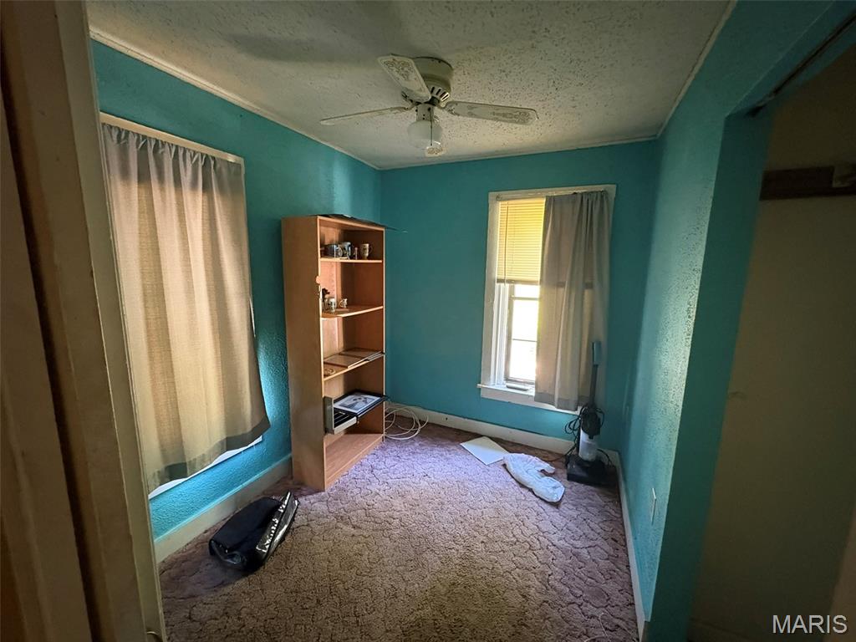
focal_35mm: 14
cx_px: 428
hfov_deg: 102.1
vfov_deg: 85.7
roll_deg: -0.3
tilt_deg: -8.2
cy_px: 321
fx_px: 346
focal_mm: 2.22
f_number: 2.2
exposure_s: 1/40
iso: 1000
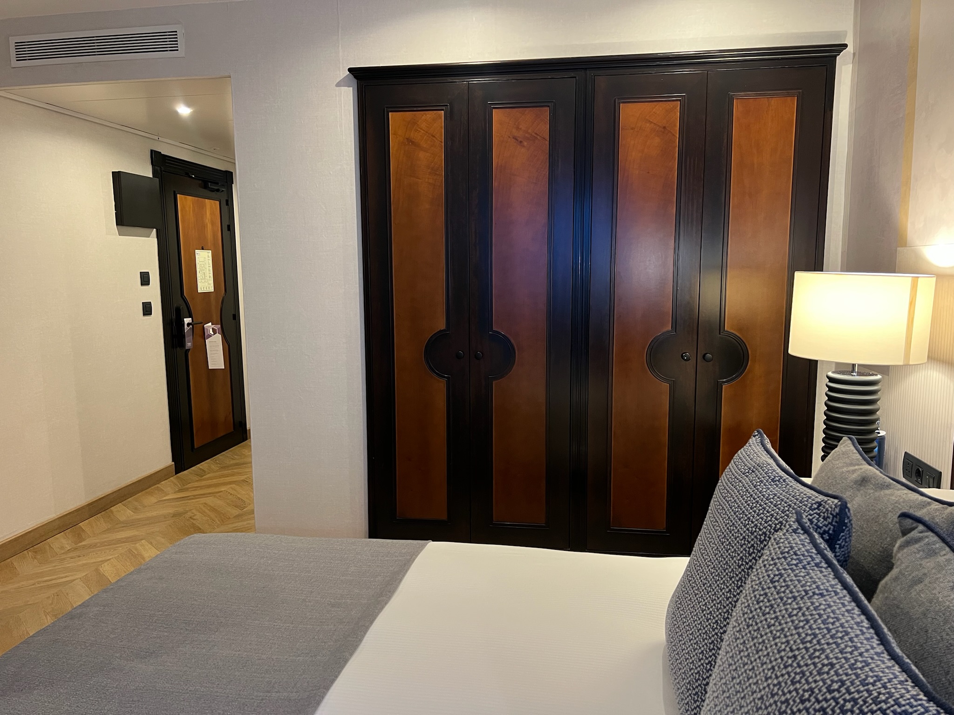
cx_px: 477
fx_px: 717
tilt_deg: -7.8
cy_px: 358
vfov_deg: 53.1
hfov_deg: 67.3
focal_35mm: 26
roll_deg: +1.0
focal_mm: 5.7
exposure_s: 1/50
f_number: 1.5
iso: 250
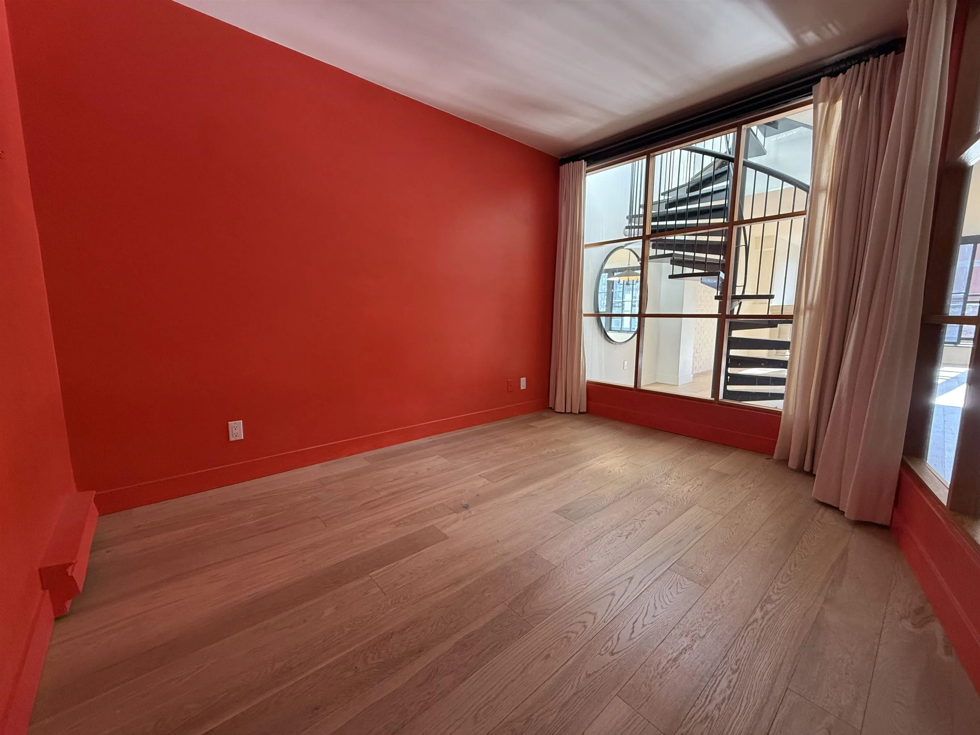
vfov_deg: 85.7
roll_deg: -0.3
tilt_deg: -8.2
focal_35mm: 14
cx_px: 490
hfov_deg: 102.1
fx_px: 396
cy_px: 368
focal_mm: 2.22
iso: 200
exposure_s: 1/99
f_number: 2.2
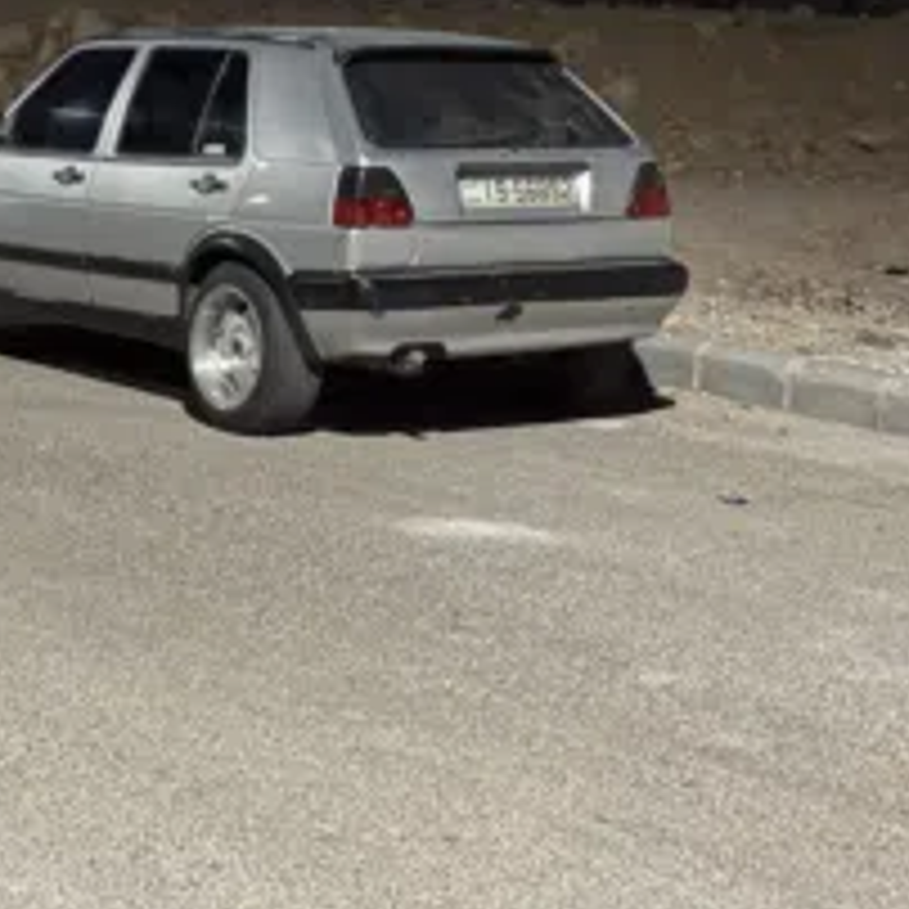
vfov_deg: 18.9
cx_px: 288
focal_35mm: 91
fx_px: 2704
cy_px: 171
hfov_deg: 19.0
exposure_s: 1/9
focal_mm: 5.96
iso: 320
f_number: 1.6
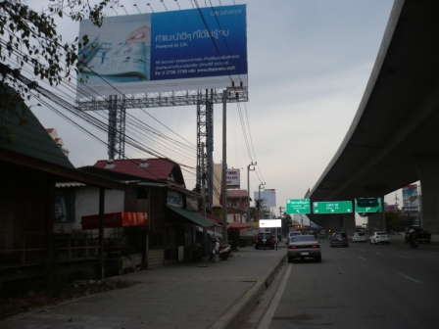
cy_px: 164
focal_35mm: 35
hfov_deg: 52.6
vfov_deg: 40.7
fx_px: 444
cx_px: 220
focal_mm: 5.8
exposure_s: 1/100
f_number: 2.8
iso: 100
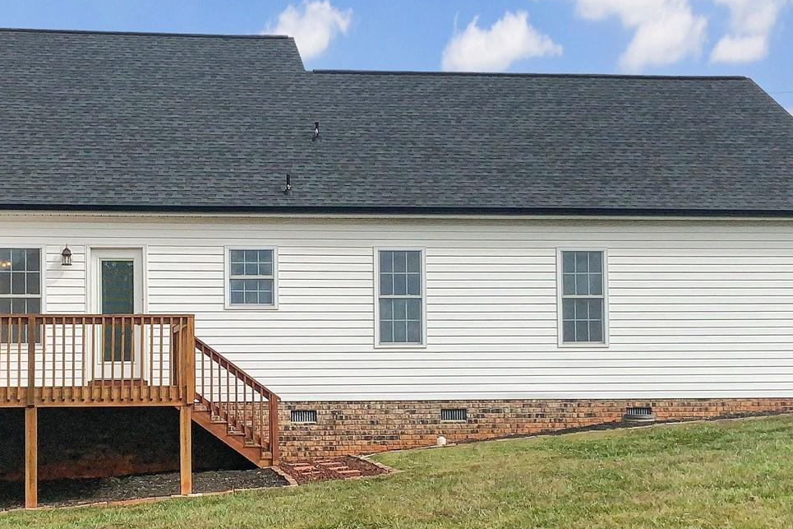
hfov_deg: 31.2
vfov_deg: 21.2
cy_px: 337
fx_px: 1409
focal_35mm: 64
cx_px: 270
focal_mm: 3
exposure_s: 1/2801
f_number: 1.8
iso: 20
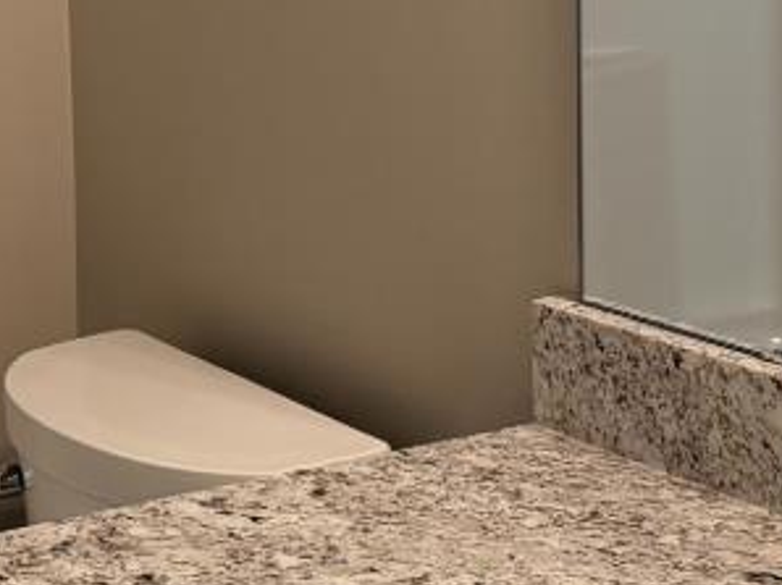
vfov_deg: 12.1
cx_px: 176
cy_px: -25
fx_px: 2731
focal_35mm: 121
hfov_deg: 16.2
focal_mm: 6.76
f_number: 1.78
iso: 200
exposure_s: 1/138
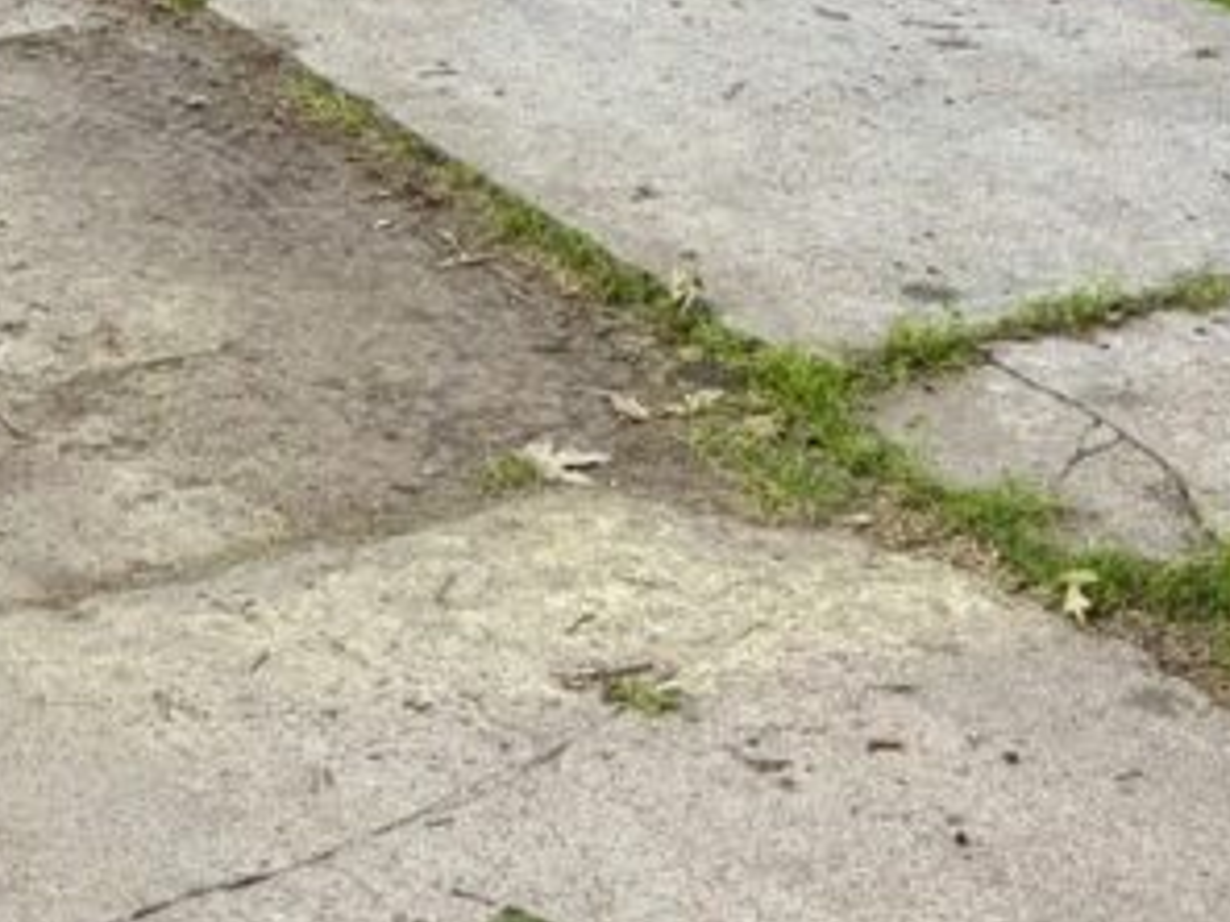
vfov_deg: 15.7
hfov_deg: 21.6
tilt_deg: -14.0
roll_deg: -2.5
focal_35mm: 90
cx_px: 345
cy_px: -237
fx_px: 3198
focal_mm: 5.96
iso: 50
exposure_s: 1/122
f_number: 1.6
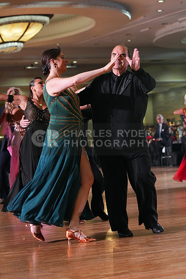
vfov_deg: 19.5
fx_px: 813
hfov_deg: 13.0
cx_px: 93
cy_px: 140
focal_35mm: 105
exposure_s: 1/400
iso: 6400
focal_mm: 105
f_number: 5
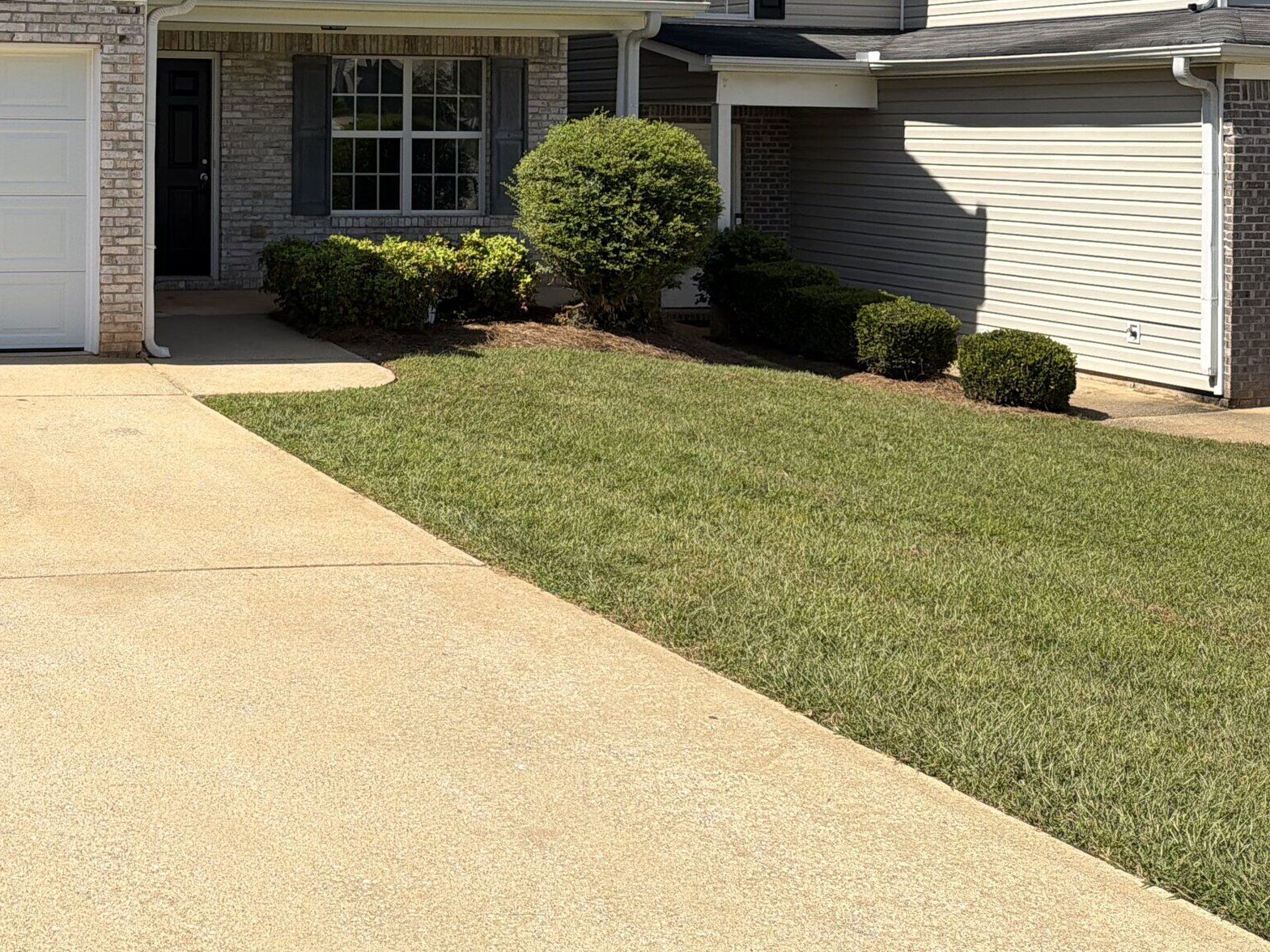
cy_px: 100
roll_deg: +0.2
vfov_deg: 29.6
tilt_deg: -2.1
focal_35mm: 47
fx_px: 1724
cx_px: 134
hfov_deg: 37.8
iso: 80
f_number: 1.78
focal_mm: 6.76
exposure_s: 1/6173
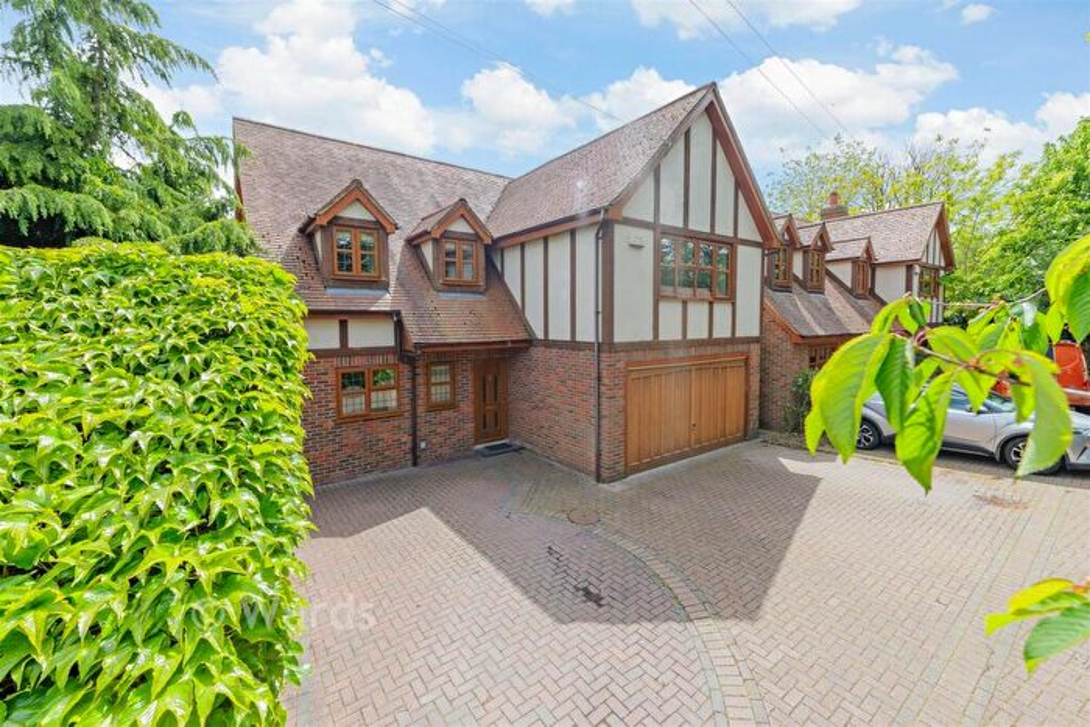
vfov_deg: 81.2
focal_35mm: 14
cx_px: 545
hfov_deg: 104.2
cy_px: 364
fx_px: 424
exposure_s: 1/200
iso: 100
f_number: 8
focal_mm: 14
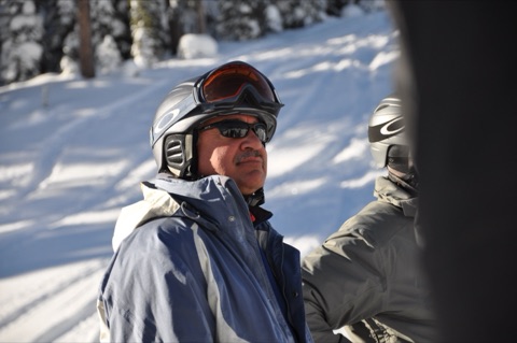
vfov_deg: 8.7
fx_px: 2260
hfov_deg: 13.1
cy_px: 172
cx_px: 258
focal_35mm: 158
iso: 200
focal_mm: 105
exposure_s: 1/640
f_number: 6.3
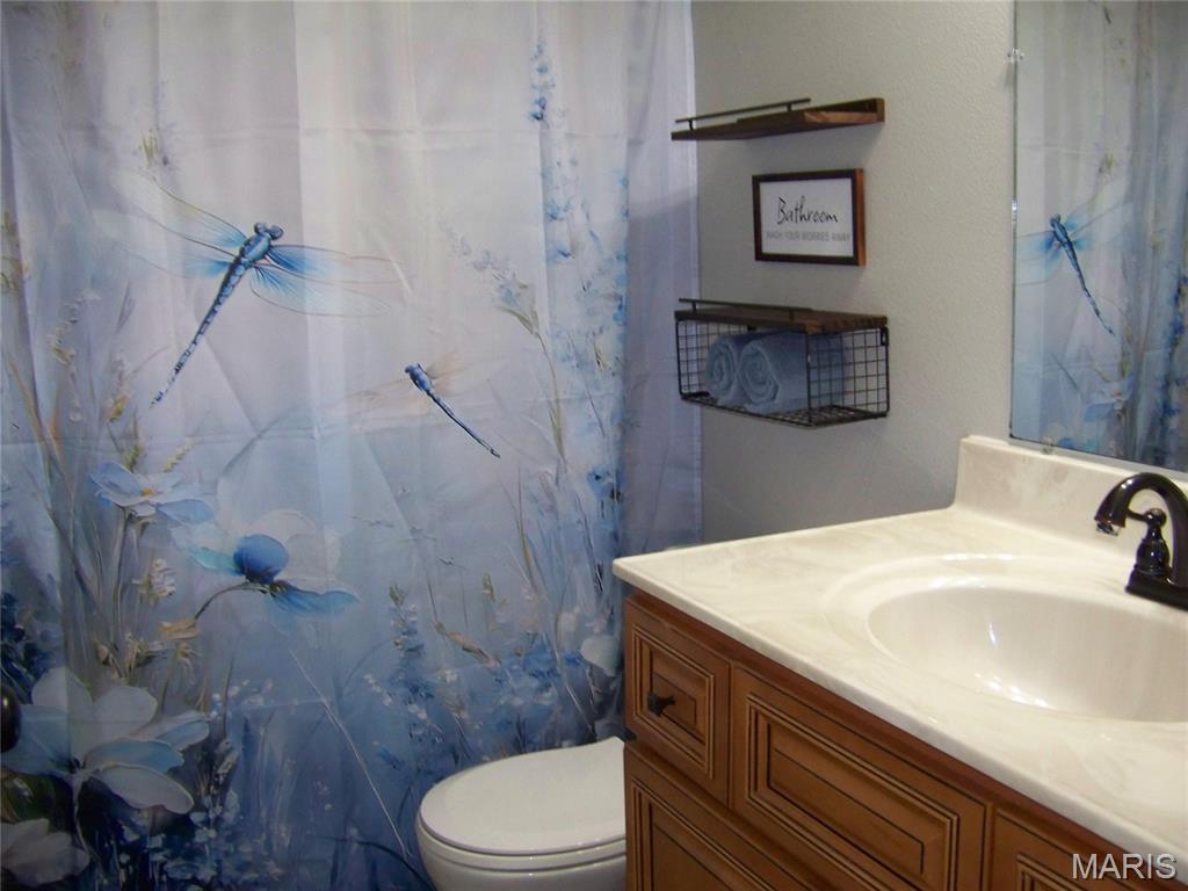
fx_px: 1235
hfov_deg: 51.4
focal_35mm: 36
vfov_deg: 39.7
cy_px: 446
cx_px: 594
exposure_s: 1/30
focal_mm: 5.85
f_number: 2.8
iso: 200
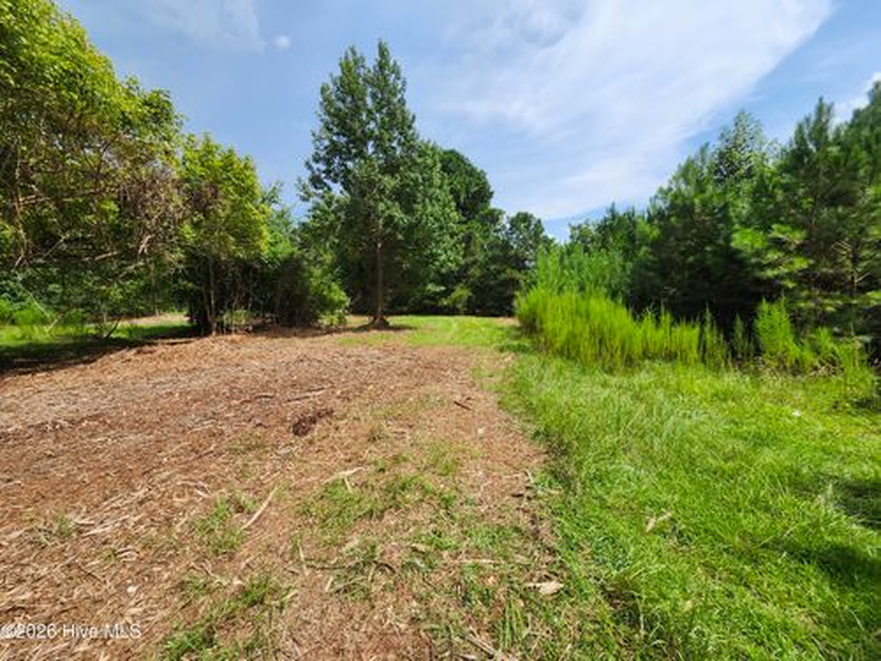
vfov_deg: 89.9
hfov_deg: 106.2
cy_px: 330
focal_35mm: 13
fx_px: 331
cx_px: 440
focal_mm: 1.74
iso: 40
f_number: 2.2
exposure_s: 1/1874
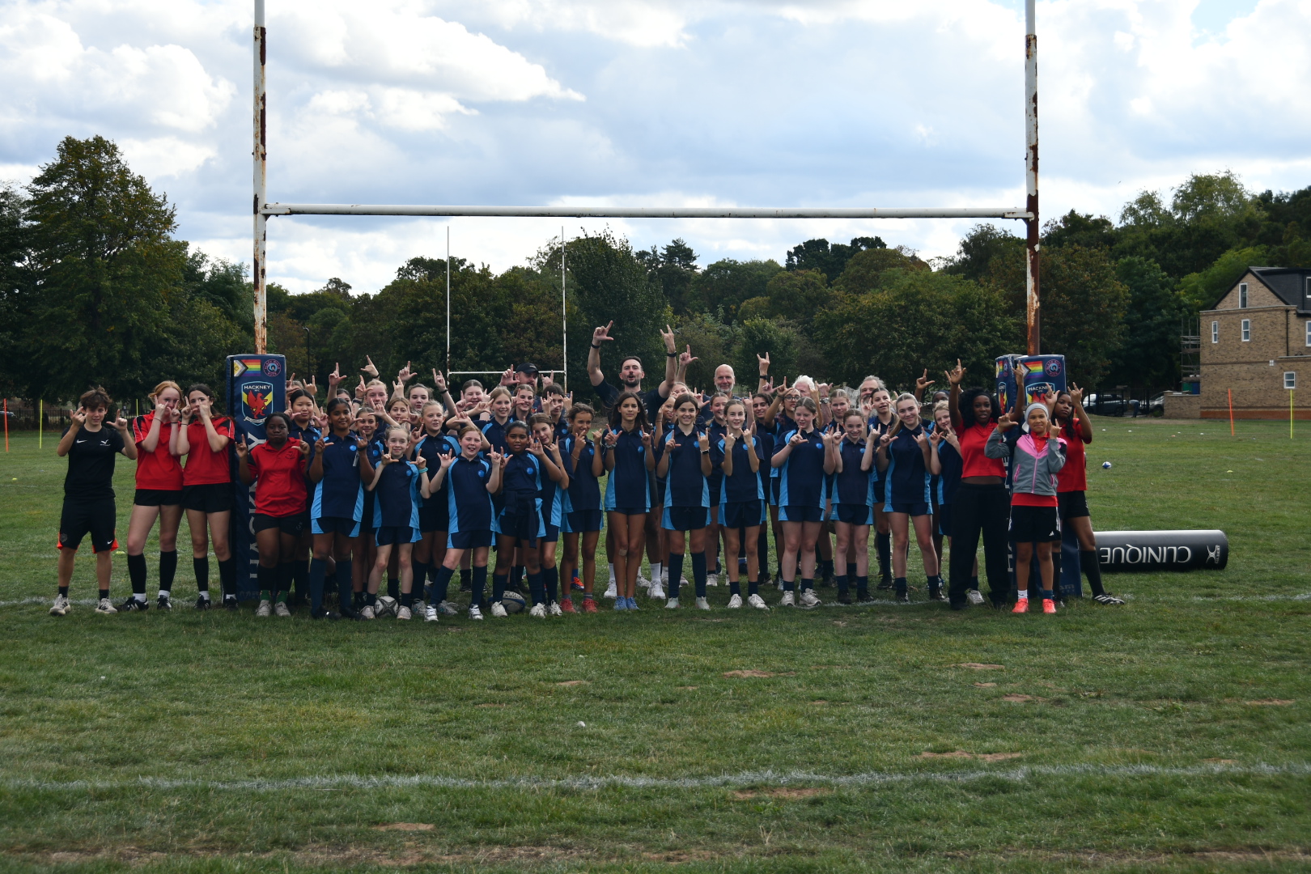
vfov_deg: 26.0
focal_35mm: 52
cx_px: 656
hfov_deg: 38.2
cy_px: 437
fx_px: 1894
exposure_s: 1/160
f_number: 6.3
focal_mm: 35
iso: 100
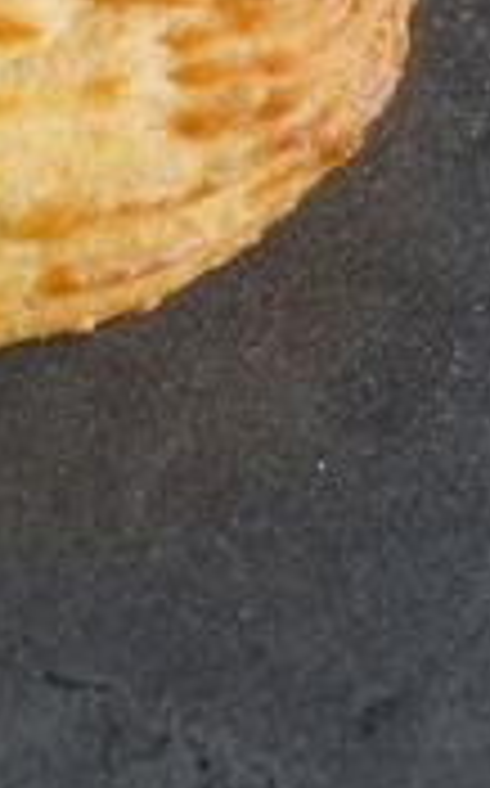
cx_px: -290
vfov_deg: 6.0
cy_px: -410
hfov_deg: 3.7
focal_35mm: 349
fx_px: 7475
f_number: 4
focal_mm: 50
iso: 250
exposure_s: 1/80
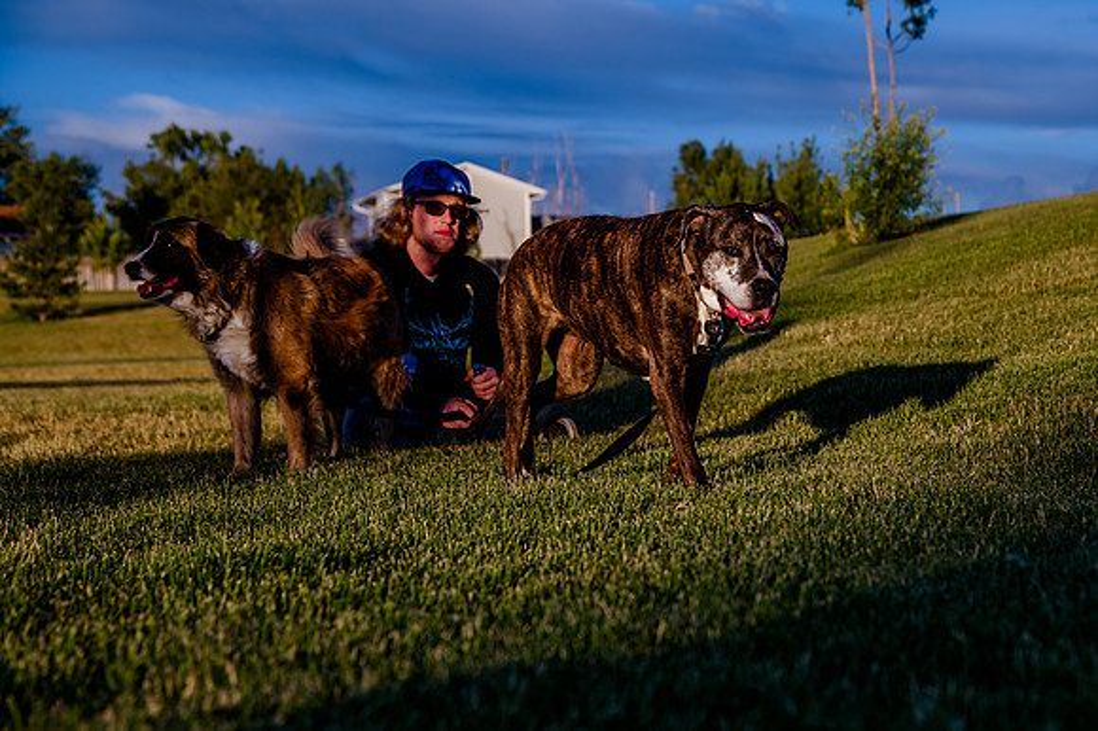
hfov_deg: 23.1
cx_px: 776
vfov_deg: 15.6
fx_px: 2670
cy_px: 366
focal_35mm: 88
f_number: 5
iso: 200
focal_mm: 62
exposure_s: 1/640
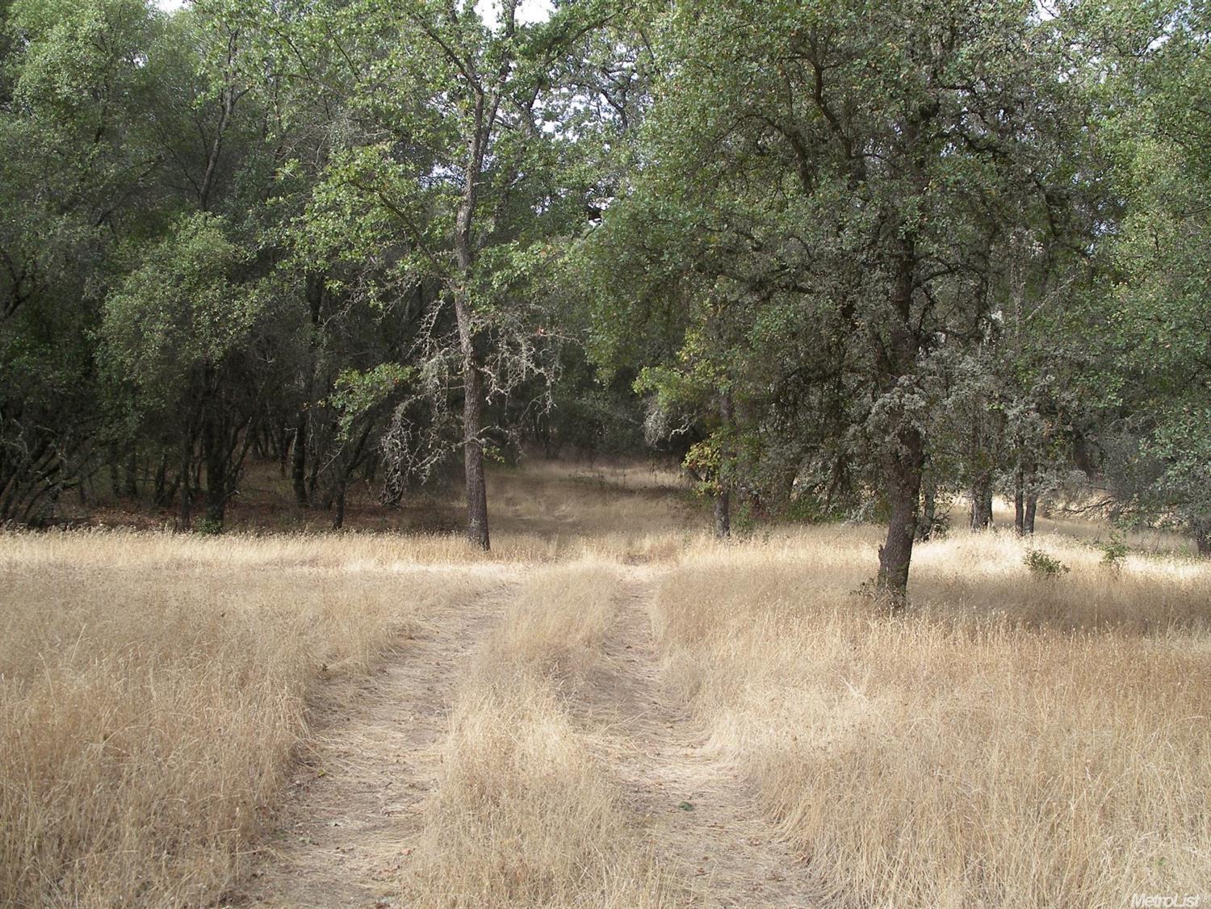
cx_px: 606
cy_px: 454
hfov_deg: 50.1
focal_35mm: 37
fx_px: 1295
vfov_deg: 38.7
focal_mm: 7.8
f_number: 3.2
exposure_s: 1/160
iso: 80
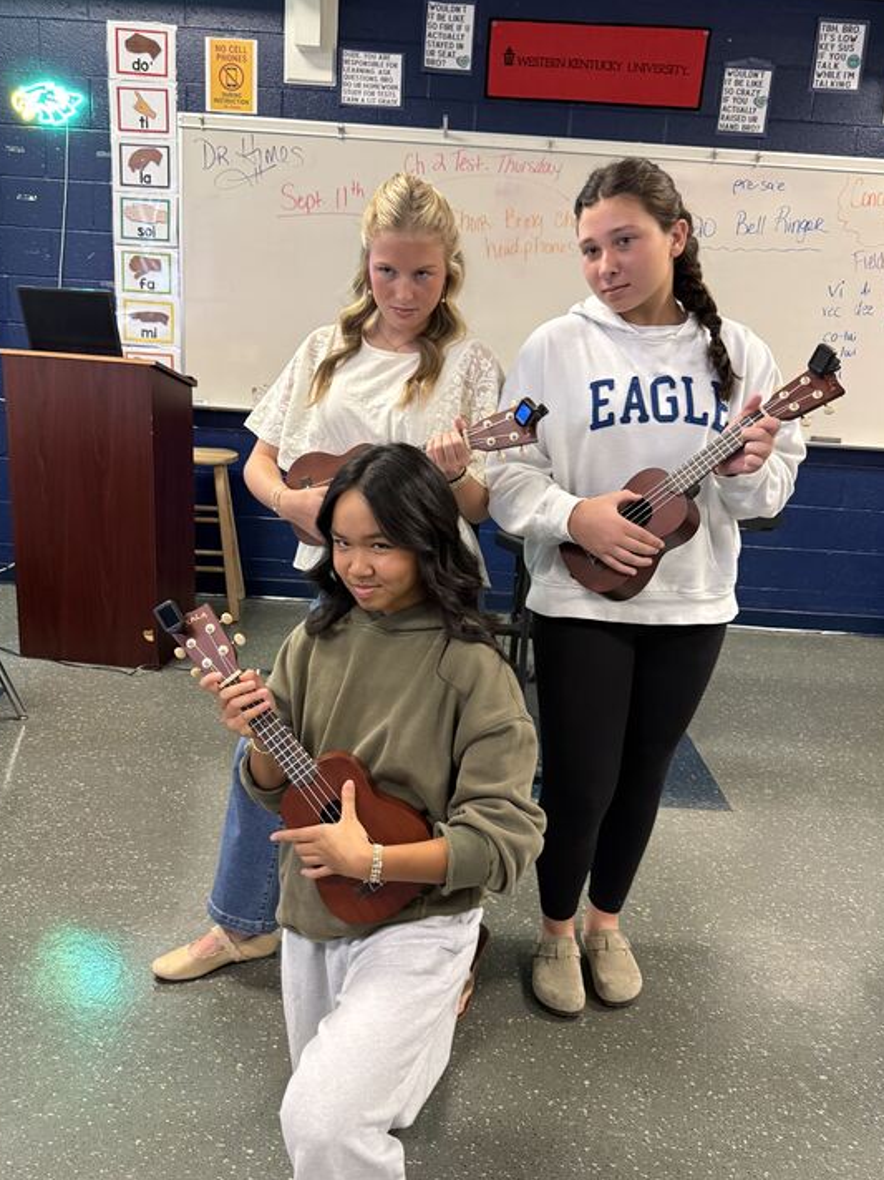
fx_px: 920
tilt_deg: -14.9
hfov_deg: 51.3
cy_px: 571
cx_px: 446
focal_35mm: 27
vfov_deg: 65.3
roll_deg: -4.2
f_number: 1.78
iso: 400
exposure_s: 1/60
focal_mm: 6.76
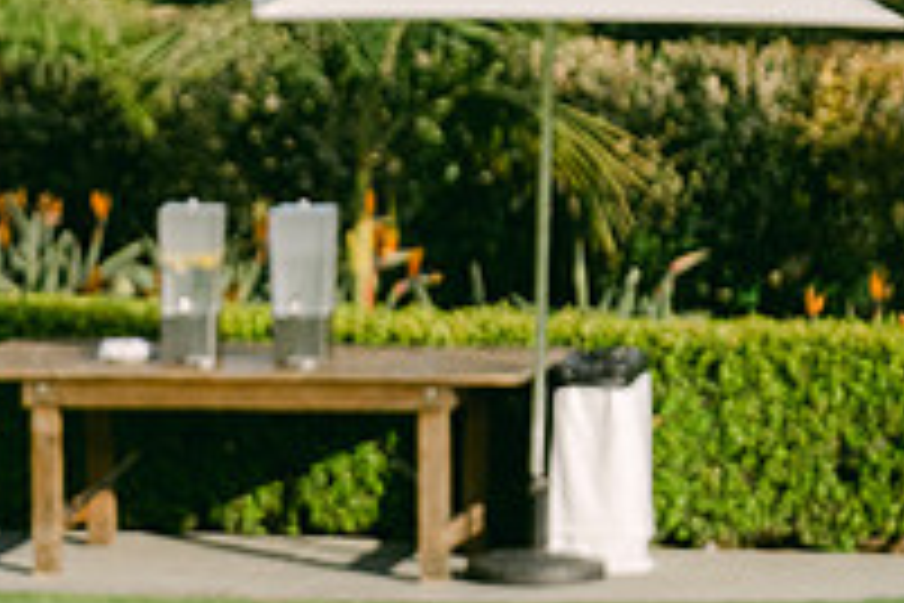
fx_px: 9140
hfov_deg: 5.6
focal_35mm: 364
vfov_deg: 3.8
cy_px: 551
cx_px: -279
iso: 320
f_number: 2.8
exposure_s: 1/4400
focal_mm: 83.8
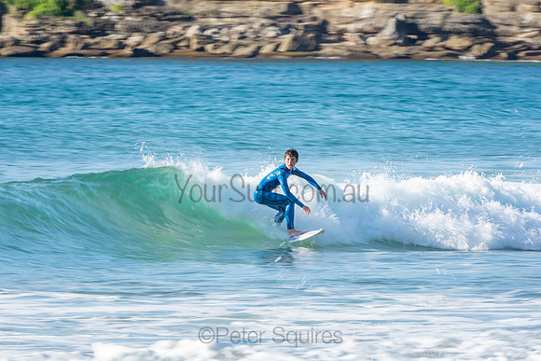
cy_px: 180
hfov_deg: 3.4
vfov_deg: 2.3
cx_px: 270
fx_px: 9018
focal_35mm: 600
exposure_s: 1/30
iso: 100
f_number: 20
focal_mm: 400
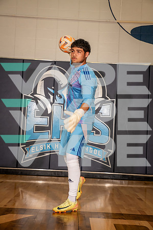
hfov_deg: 24.6
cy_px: 115
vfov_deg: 36.2
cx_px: 76
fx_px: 351
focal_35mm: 55
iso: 800
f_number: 6.3
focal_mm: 55
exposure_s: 1/320
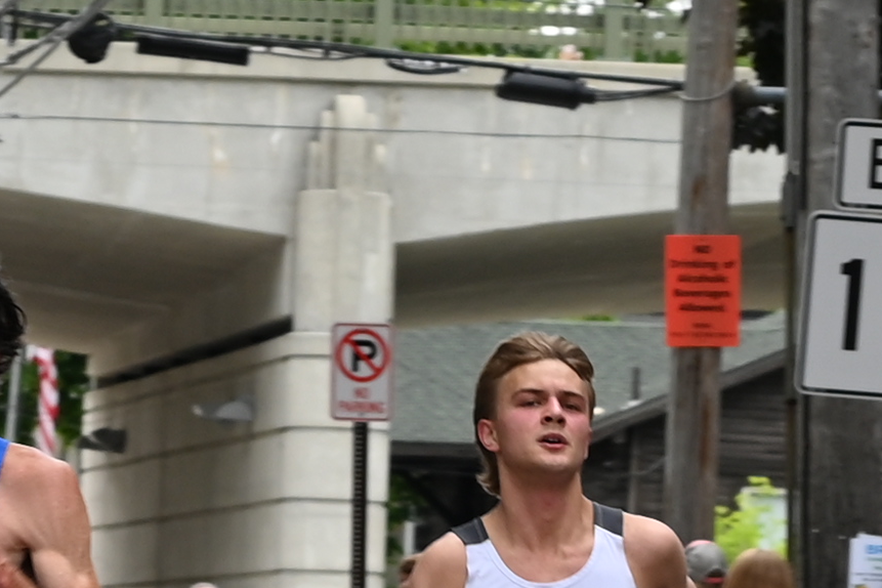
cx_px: 109
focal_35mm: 361
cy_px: 836
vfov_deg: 3.8
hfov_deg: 5.7
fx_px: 8844
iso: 200
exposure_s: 1/250
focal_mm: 53
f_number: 4.5
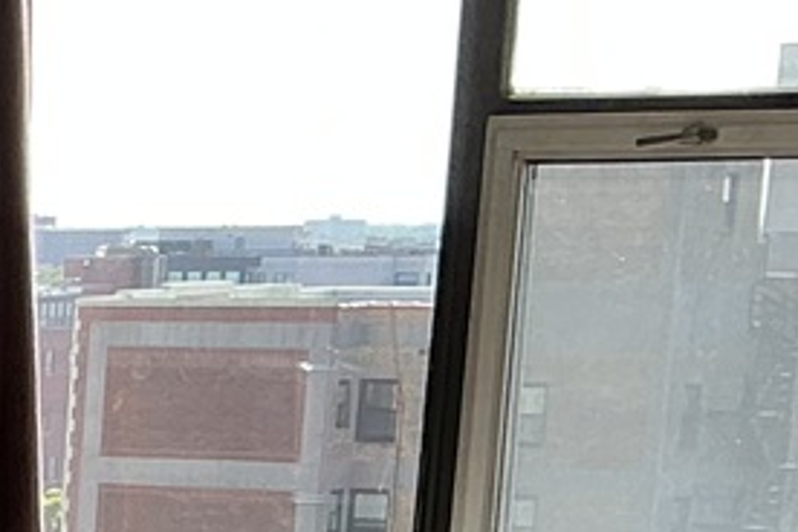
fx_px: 3369
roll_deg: +0.2
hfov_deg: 12.1
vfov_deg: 8.5
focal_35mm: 152
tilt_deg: -13.0
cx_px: -772
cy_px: 1093
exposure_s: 1/229
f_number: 1.8
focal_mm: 3
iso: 20
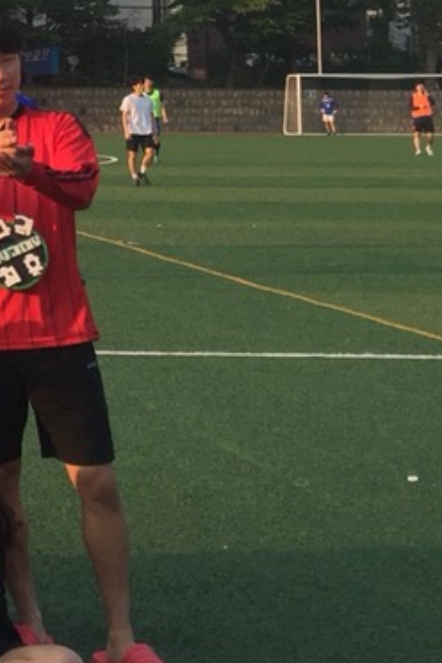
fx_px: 1989
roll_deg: -0.3
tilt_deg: +3.2
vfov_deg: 18.4
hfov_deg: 11.4
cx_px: -463
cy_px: -4
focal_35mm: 108
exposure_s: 1/557
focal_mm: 4.15
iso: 32
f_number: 2.2
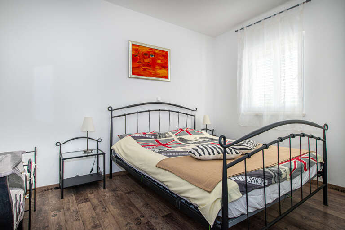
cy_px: 115
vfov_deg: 64.5
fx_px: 182
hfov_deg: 86.9
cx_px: 172
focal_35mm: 19
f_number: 7.1
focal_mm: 19
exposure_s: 1/30
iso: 100
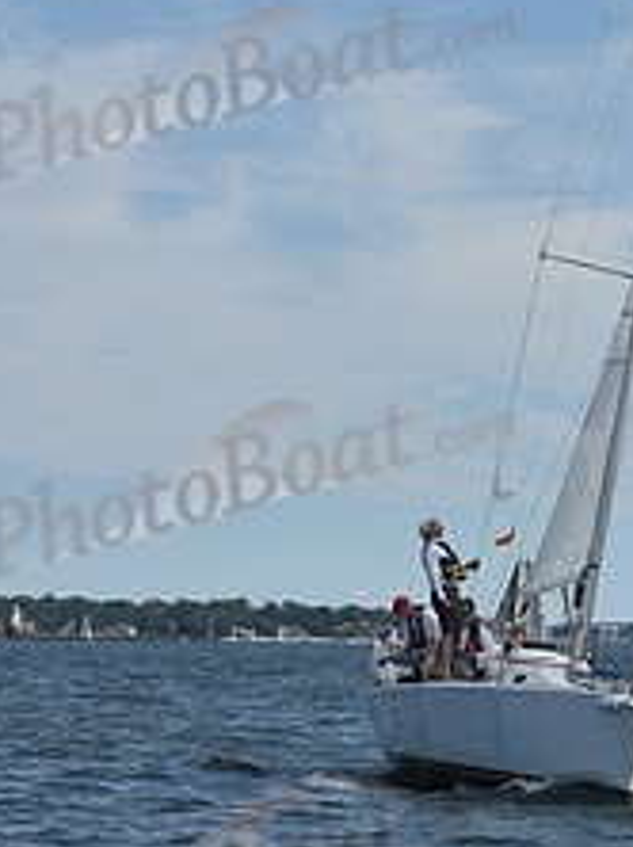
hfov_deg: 8.3
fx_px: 4299
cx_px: 715
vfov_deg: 11.2
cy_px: 229
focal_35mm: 176
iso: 320
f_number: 11
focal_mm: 70
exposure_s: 1/1000
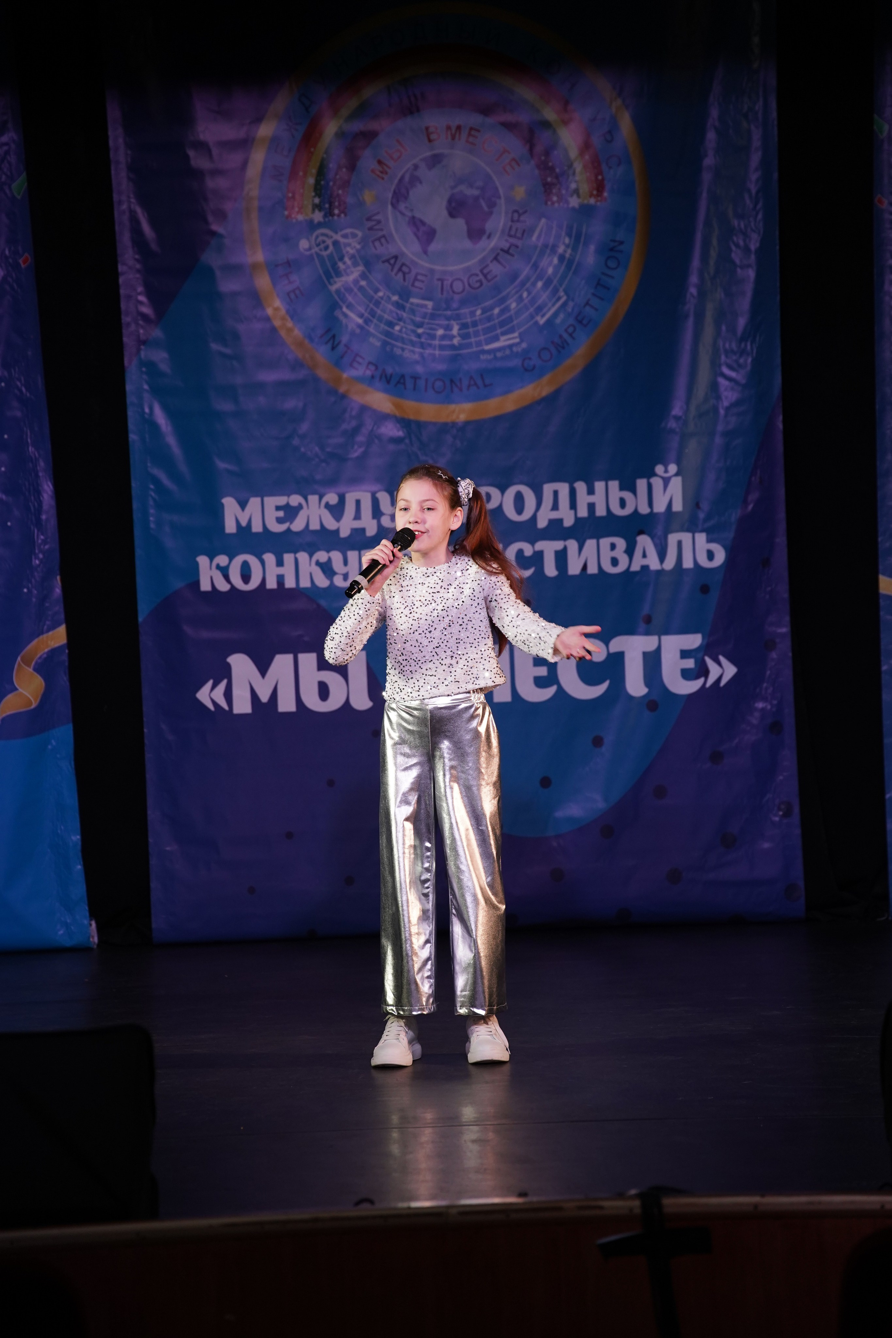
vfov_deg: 13.7
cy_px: 669
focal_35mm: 150
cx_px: 446
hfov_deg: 9.1
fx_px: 5575
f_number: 4
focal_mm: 150
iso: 1600
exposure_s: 1/400
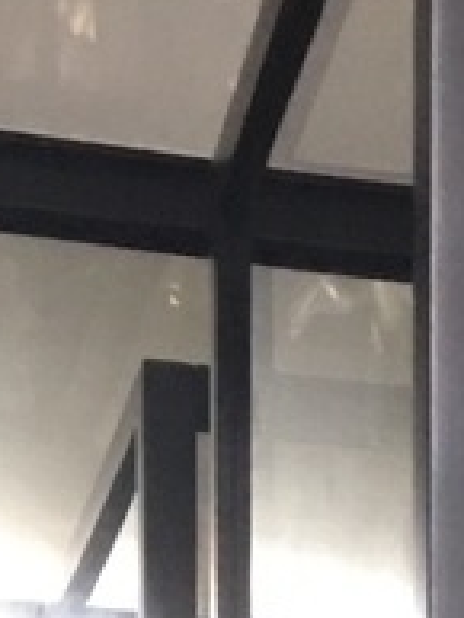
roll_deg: +0.0
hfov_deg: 8.0
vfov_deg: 9.8
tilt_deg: +2.6
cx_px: 810
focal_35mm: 180
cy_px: 1441
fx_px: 3213
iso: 80
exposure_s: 1/15
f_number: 2.2
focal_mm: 4.15
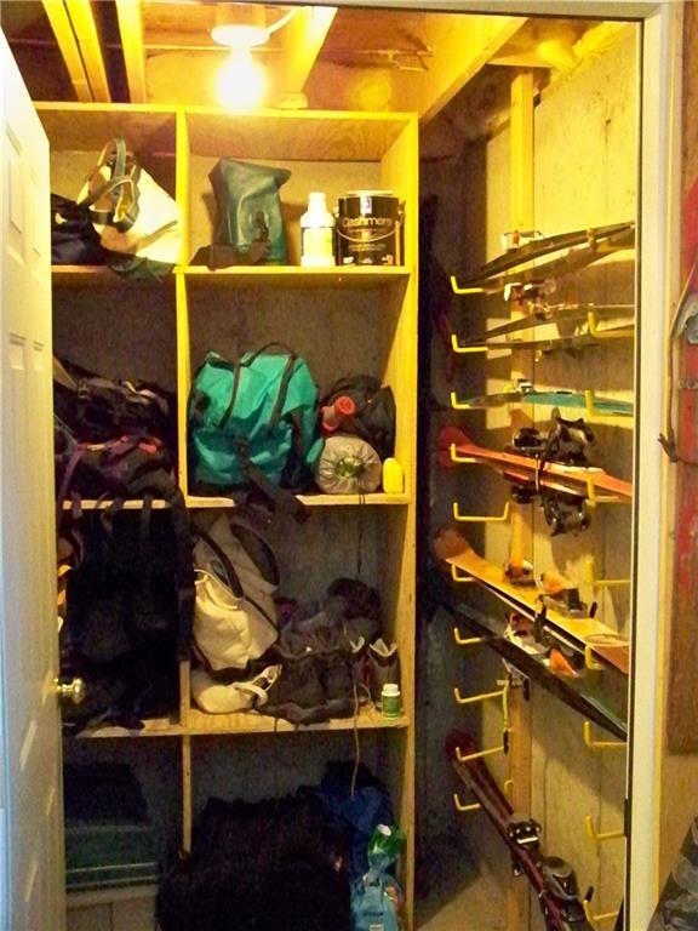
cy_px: 466
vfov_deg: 45.8
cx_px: 349
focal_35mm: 41
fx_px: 1102
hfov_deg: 35.1
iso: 3200
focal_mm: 7.6
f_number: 2.8
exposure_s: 1/30
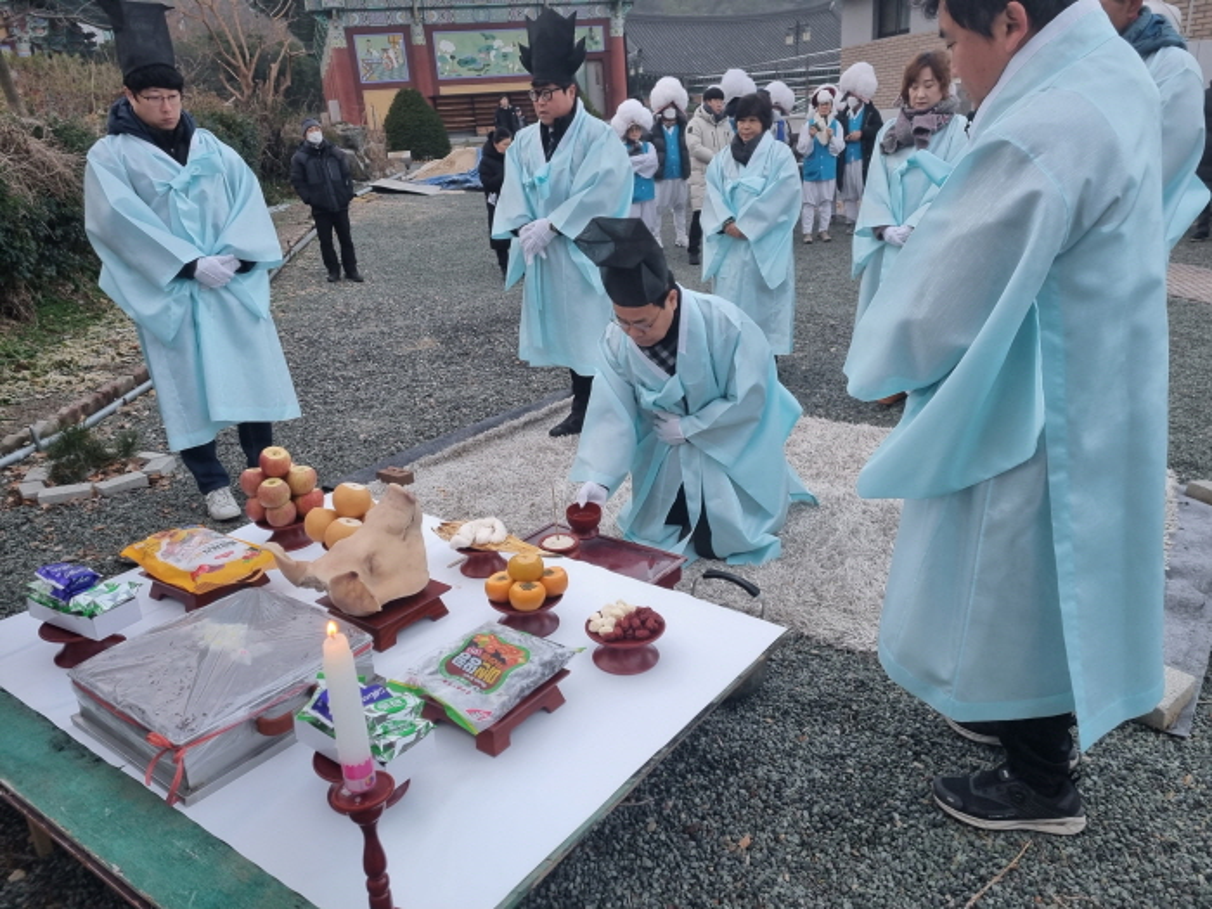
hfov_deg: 67.3
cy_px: 454
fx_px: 910
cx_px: 606
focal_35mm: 26
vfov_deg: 53.1
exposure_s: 1/120
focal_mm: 5.4
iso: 100
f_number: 1.8
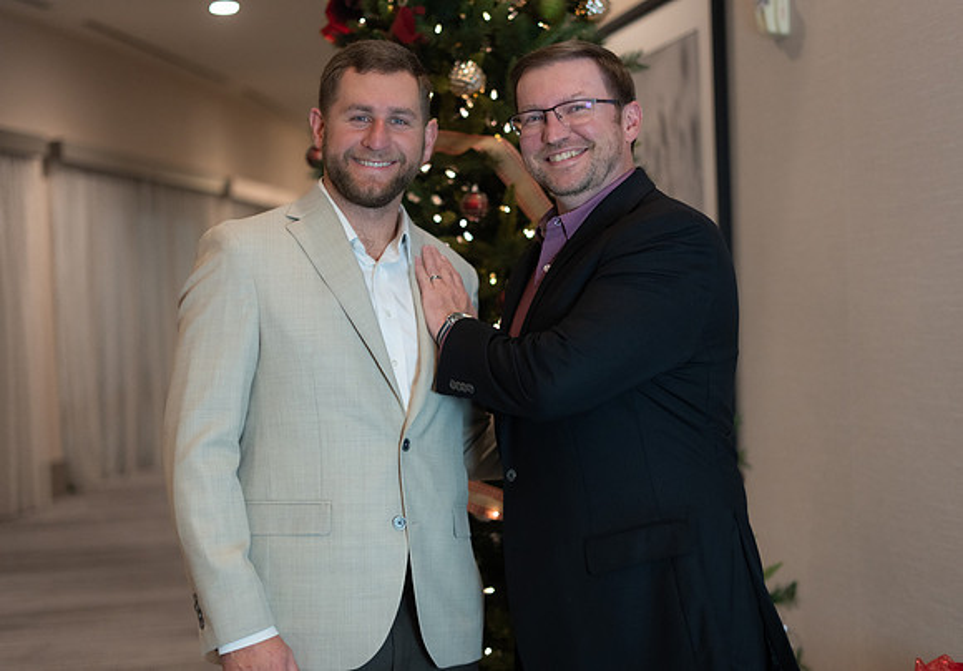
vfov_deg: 24.9
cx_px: 457
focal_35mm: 56
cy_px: 320
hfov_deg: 35.2
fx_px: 1519
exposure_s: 1/320
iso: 1250
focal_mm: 50
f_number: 1.8
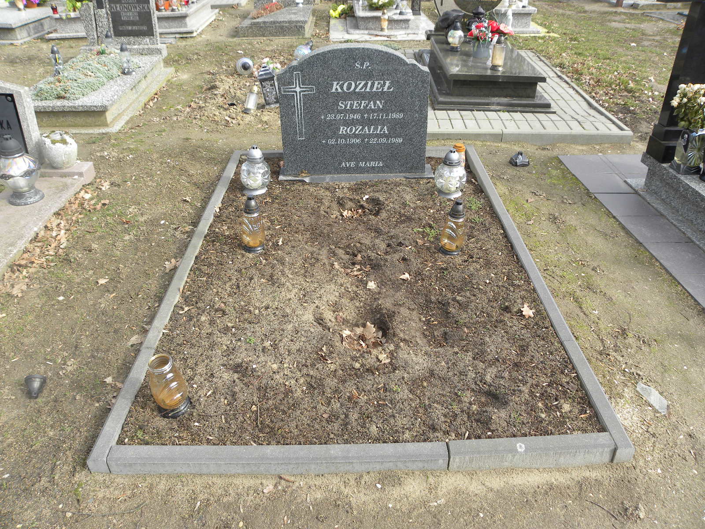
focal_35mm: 26
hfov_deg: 67.3
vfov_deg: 53.1
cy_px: 264
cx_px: 352
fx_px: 530
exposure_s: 1/136
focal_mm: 4.6
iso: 64
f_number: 4
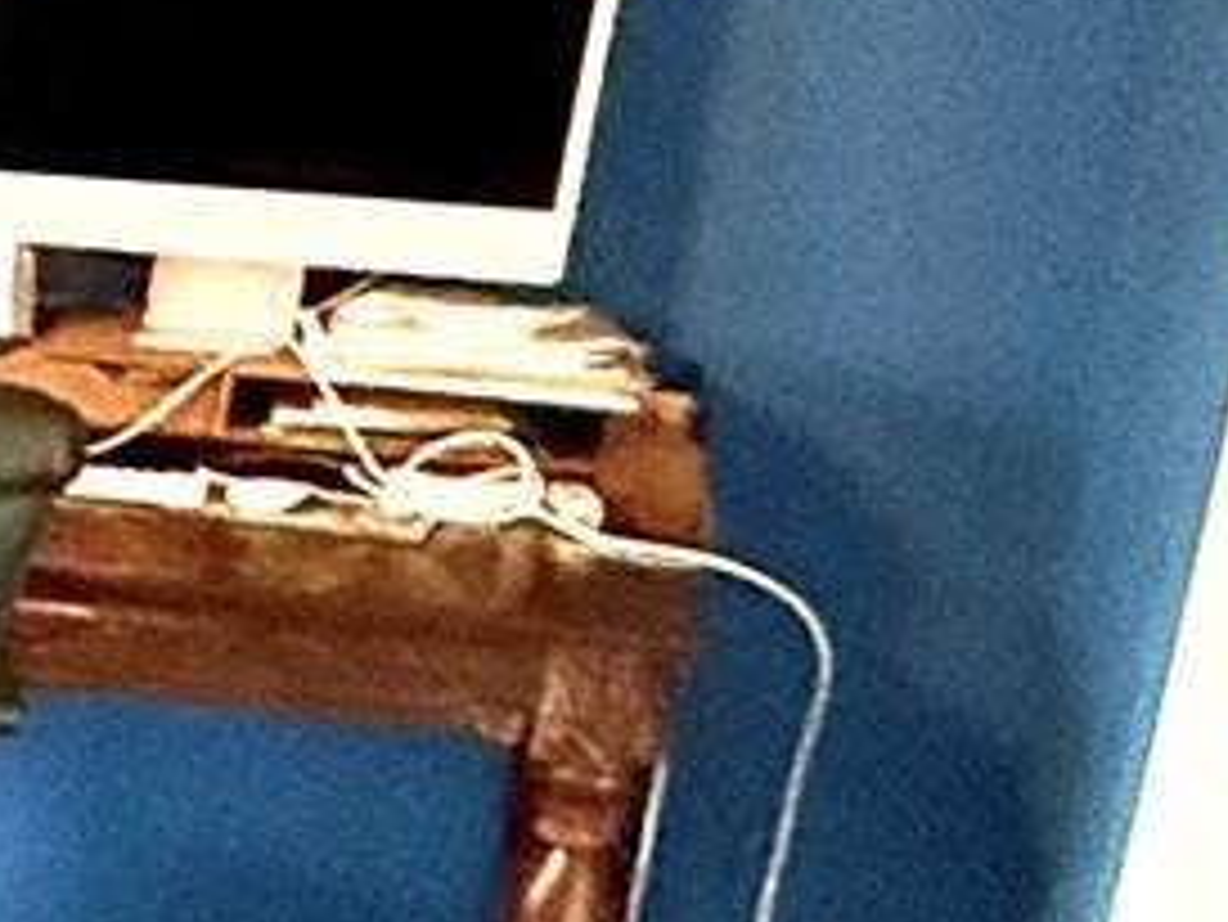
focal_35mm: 105
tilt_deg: -14.1
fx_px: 3727
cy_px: 652
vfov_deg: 14.1
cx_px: -2182
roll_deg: -0.3
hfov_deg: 12.1
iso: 320
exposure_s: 1/60
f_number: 2.2
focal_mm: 2.22
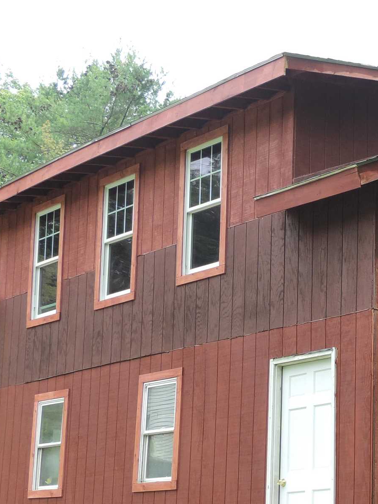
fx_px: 1121
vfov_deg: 25.2
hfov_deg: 18.6
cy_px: 336
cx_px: 392
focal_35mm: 77
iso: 80
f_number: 3.1
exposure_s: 1/200
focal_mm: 5.3
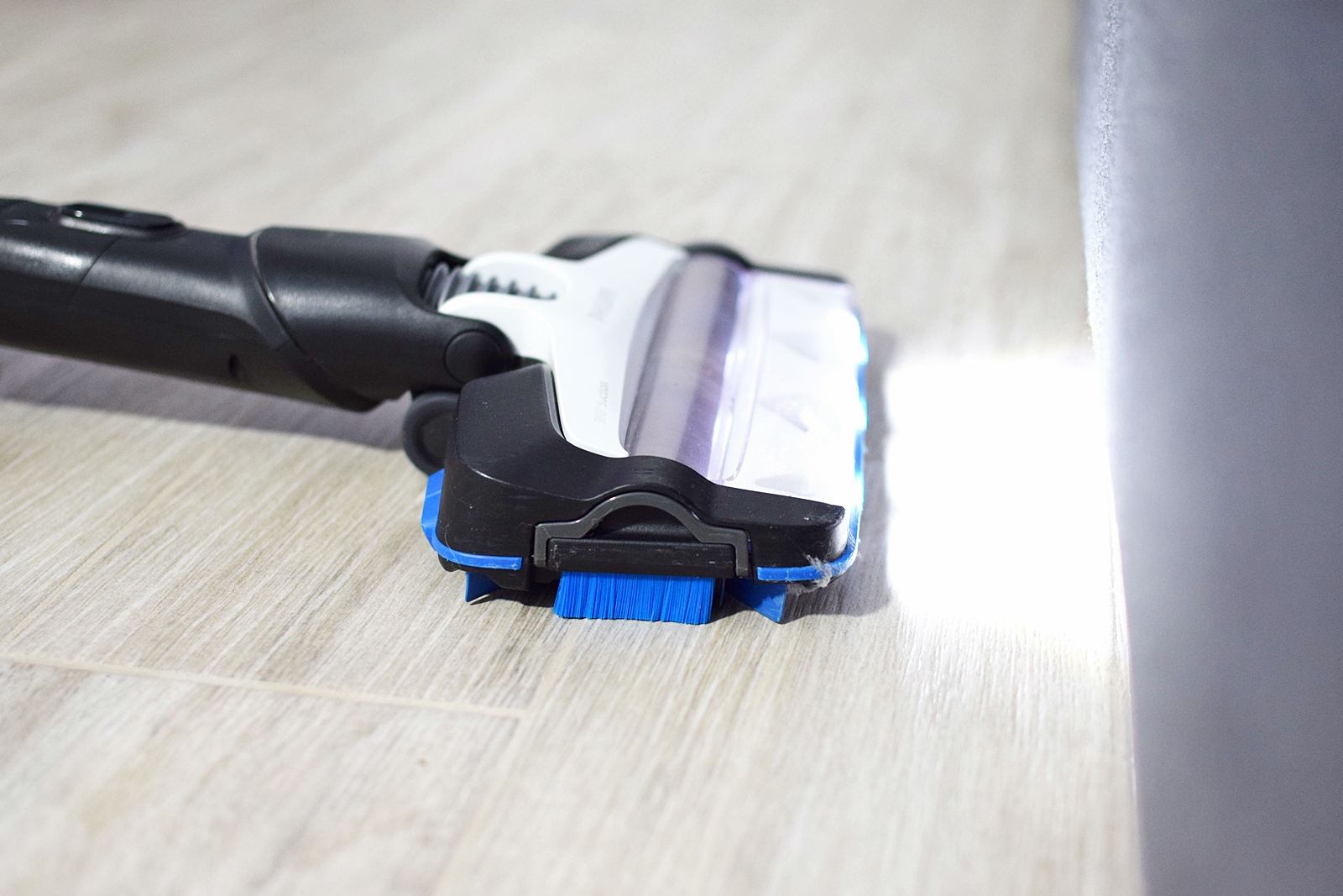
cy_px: 448
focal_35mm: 52
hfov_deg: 37.8
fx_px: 1959
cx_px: 672
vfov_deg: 25.8
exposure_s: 1/60
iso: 800
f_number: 2.8
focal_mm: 35
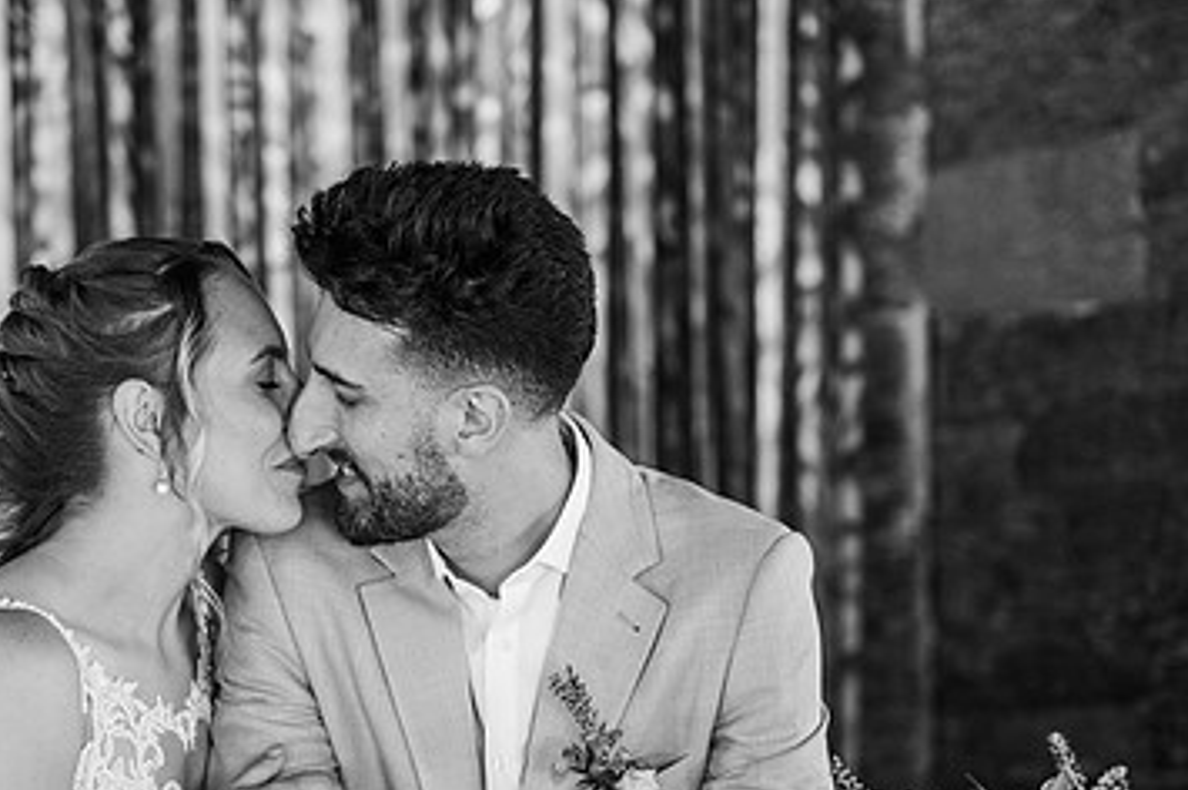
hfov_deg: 14.8
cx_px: 445
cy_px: 619
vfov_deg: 9.8
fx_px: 4583
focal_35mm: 139
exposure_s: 1/200
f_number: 2.2
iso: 1100
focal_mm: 85
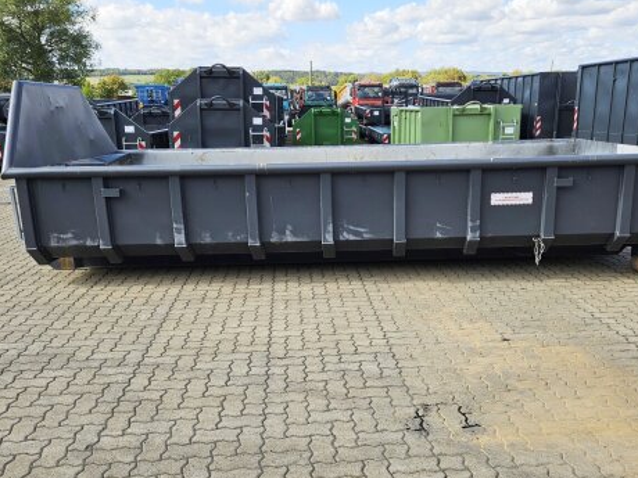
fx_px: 590
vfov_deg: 44.1
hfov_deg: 56.7
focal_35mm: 32
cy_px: 263
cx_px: 347
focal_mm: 5.4
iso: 25
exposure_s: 1/1132
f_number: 1.8
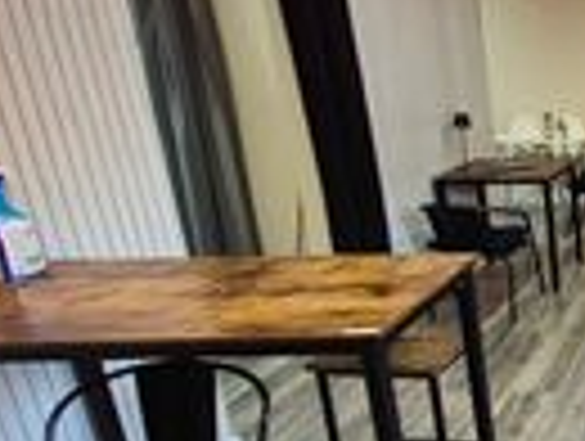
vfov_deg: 36.1
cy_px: 225
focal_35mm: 40
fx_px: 677
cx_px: 760
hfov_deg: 33.8
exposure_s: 1/50
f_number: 2.2
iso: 160
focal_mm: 1.74
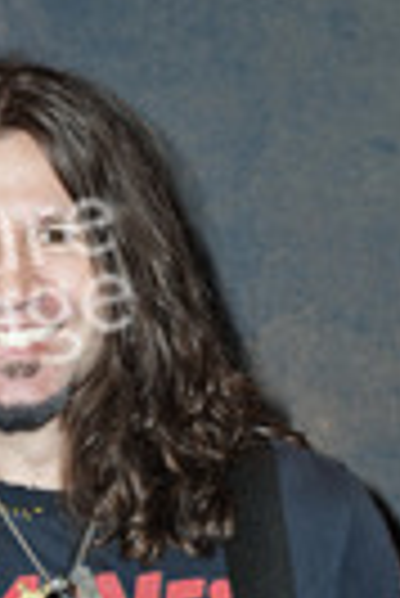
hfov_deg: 7.6
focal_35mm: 181
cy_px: 531
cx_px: 34
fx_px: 3009
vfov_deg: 11.3
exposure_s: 1/320
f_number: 5
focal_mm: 60
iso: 500
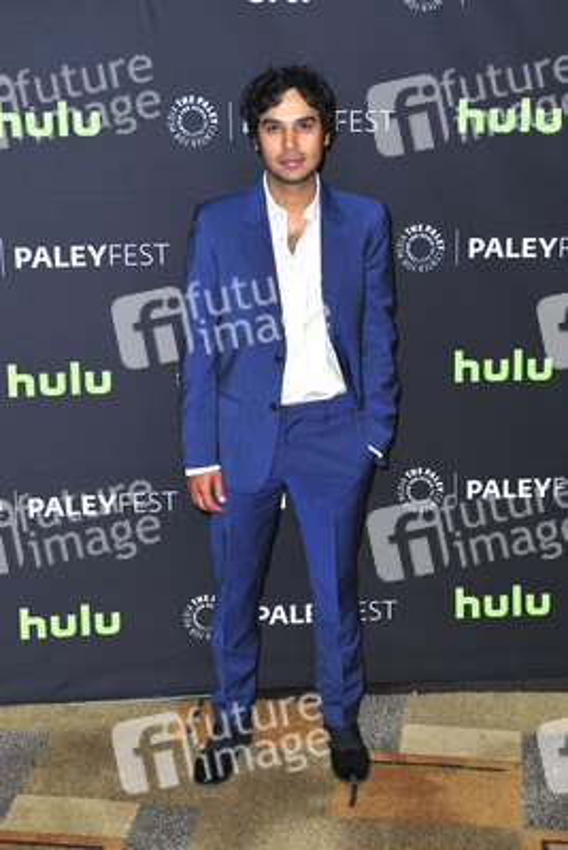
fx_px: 1182
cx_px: 284
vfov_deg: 39.6
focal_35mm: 50
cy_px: 425
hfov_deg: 27.0
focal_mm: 50
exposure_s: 1/320
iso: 500
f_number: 4.5
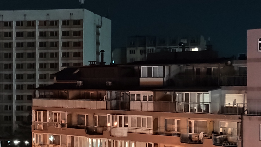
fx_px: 526
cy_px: 81
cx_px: 152
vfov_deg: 15.9
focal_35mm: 76
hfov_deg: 27.8
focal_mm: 4.71
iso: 2500
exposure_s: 1/7.37
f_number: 1.79
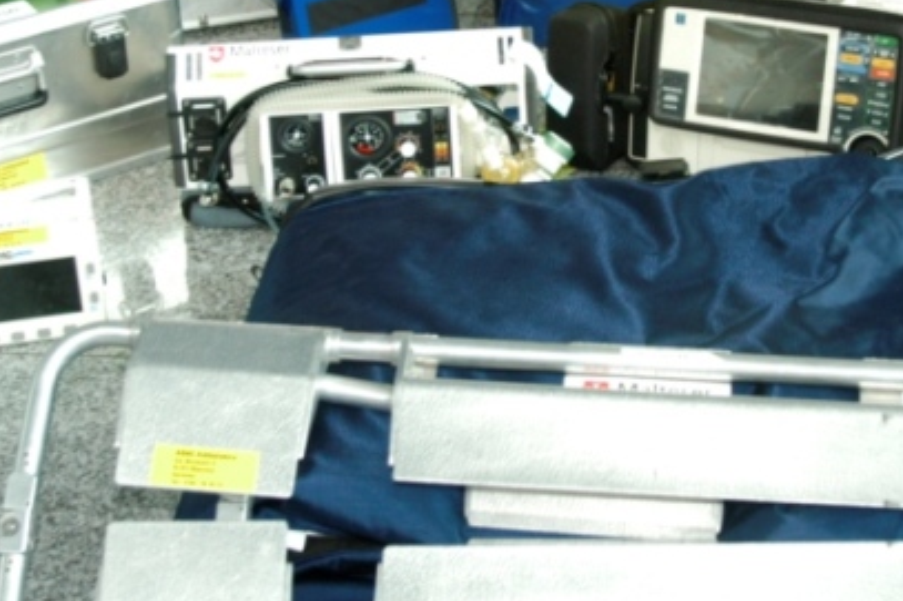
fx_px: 2256
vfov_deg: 15.1
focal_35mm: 90
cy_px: 132
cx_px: 677
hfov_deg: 22.4
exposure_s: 1/40
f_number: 5
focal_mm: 26
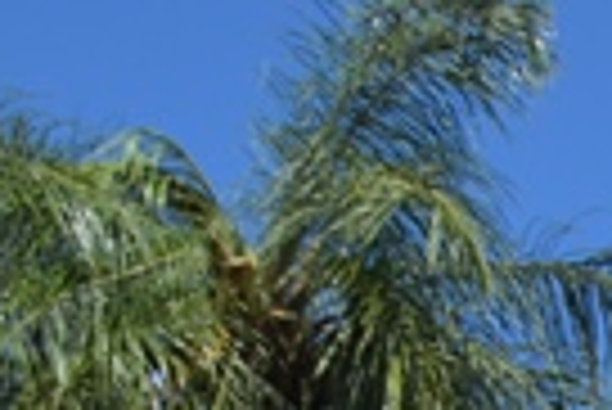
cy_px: 1462
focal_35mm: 203
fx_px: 3455
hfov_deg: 8.7
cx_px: 1724
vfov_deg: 6.0
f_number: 9
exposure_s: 1/320
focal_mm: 18
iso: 100
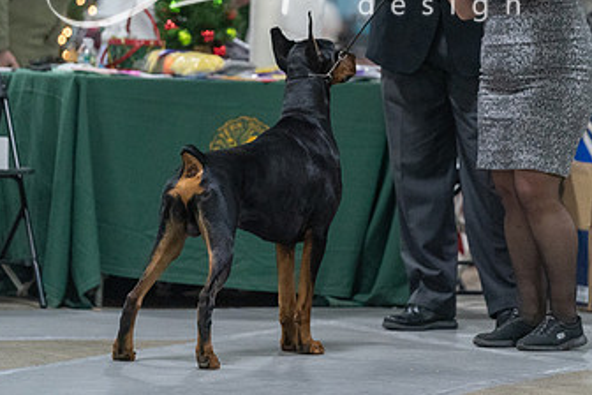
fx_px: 5048
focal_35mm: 307
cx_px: 301
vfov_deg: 4.5
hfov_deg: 6.7
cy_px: 59
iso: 6400
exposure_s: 1/400
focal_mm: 178
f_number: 2.8
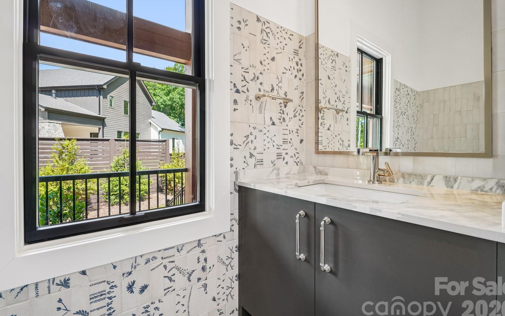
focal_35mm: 16
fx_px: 220
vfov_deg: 71.2
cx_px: 253
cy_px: 152
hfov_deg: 97.8
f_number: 8
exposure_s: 1/25
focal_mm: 10
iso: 400
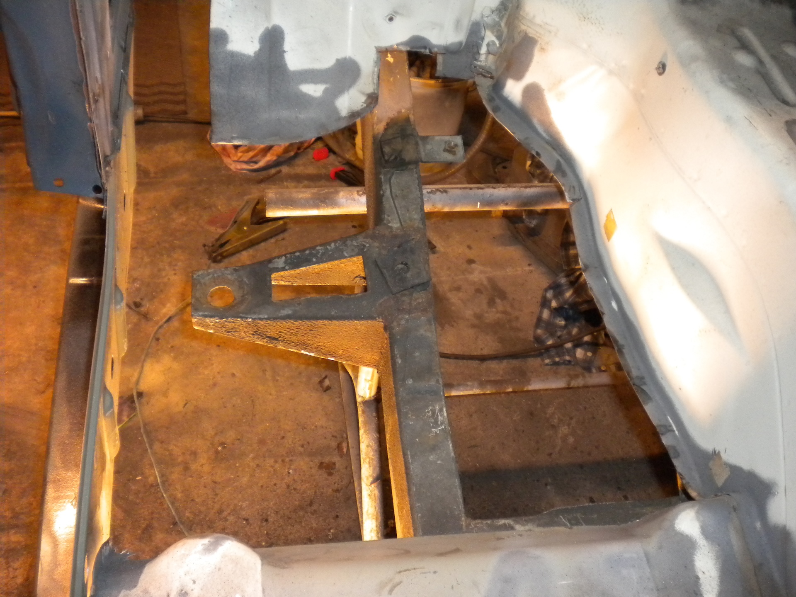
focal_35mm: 35
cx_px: 398
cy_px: 298
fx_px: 805
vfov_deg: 40.7
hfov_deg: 52.6
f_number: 3.1
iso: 400
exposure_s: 1/30
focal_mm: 6.3
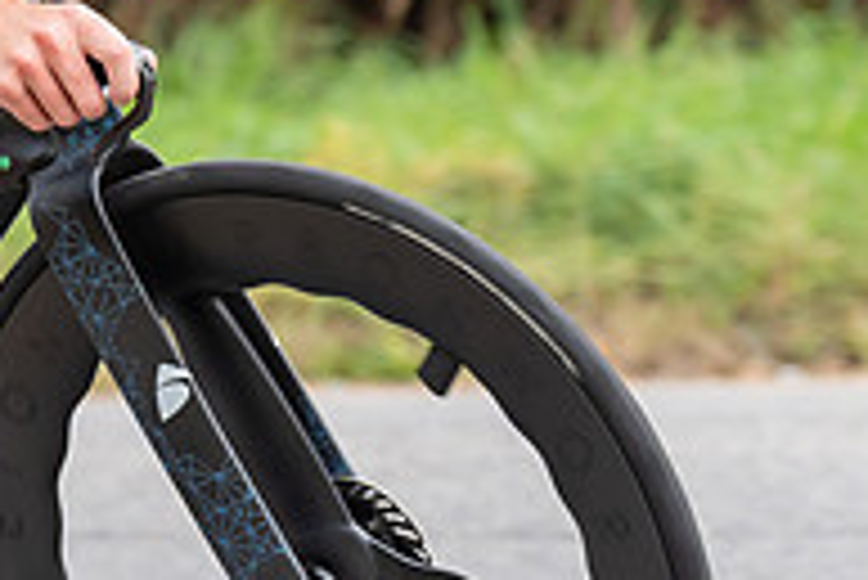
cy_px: -513
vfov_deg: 2.8
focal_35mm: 491
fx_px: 11847
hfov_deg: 4.2
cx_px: -327
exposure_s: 1/1000
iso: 800
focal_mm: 111
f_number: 4
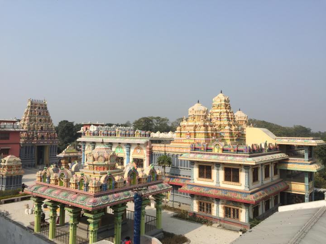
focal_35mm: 29
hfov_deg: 61.7
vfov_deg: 48.2
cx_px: 163
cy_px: 122
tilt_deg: +2.1
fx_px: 273
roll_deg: -1.1
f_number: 2.2
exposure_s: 1/1980
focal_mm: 4.15
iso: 32
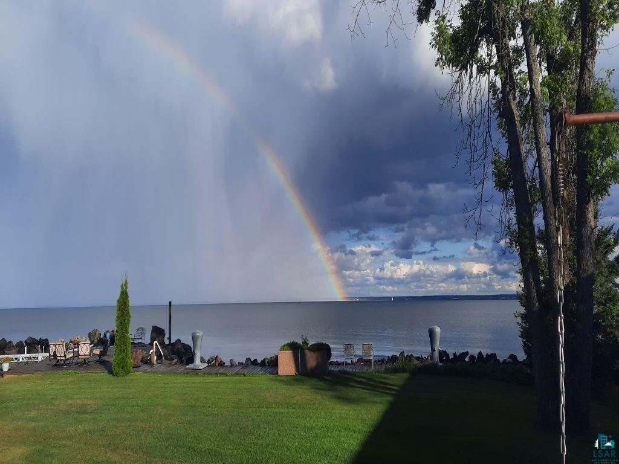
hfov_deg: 69.4
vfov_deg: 54.9
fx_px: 447
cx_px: 310
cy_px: 232
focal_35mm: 25
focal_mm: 4.6
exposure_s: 1/1387
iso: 32
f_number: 2
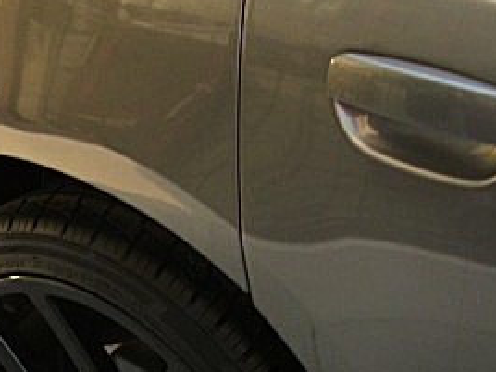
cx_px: 181
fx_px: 1232
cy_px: 291
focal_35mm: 86
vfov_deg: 17.0
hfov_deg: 22.7
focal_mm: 6.3
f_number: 2.8
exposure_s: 1/80
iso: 100
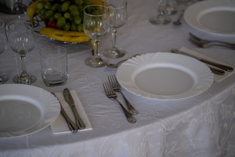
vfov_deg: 10.7
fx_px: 836
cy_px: 78
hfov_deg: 16.0
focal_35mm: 128
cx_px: 118
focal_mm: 85
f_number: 1.8
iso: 640
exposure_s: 1/160
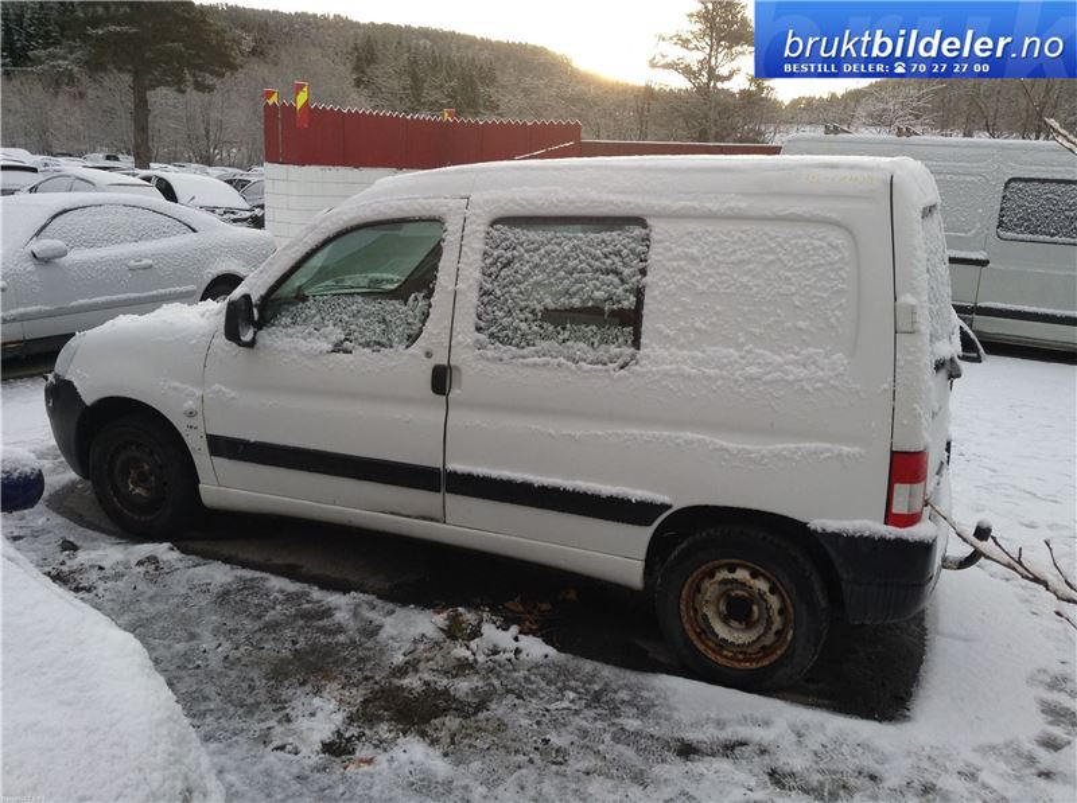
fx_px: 1025
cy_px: 402
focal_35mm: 33
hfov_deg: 55.4
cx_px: 538
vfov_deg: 42.8
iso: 32
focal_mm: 3.3
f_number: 2.4
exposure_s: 1/120
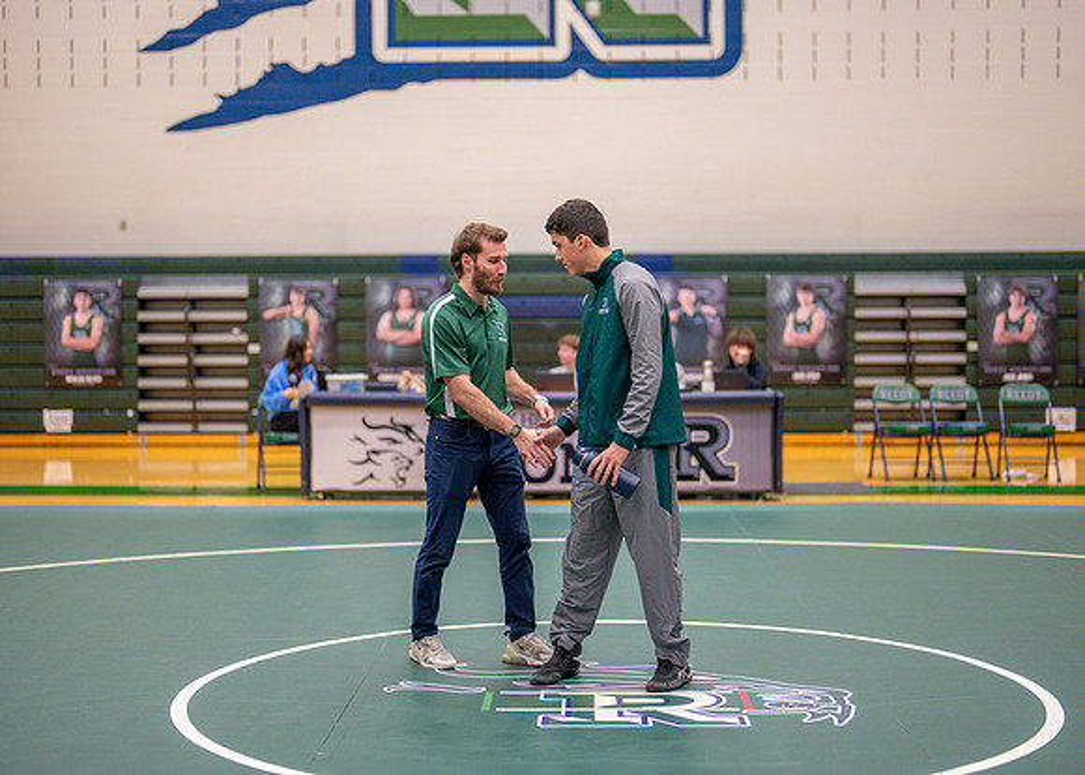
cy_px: 382
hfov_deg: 33.4
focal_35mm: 59
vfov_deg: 24.2
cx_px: 511
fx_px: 1806
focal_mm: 50
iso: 1000
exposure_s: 1/800
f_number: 1.2
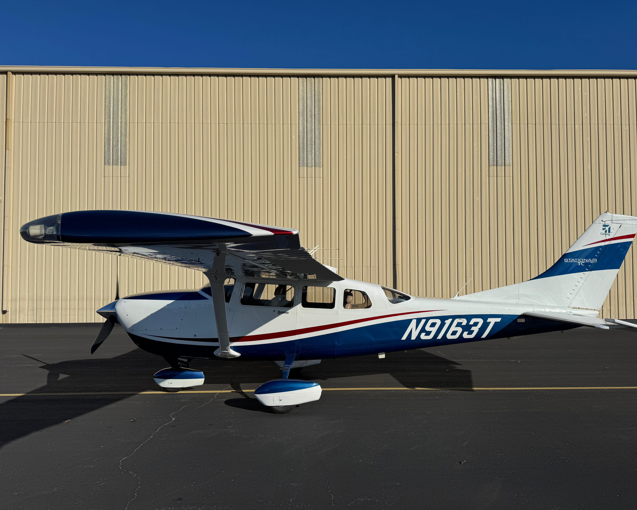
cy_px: 264
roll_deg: -0.4
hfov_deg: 66.0
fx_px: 490
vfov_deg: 54.9
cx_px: 334
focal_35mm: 26
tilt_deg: +1.4
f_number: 1.78
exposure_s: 1/12346
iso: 80
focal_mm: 6.76
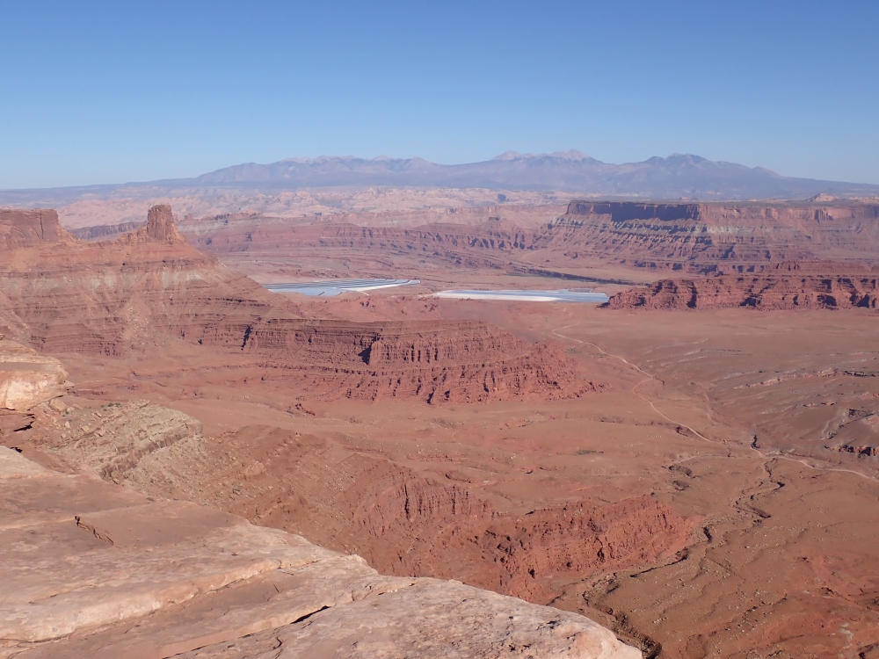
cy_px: 330
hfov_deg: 49.0
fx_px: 965
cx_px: 440
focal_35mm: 38
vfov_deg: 37.7
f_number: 10
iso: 100
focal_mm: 6.83
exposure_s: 1/200
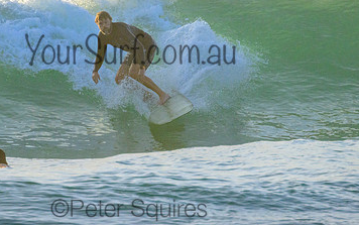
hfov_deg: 1.6
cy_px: 41
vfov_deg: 1.0
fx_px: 12991
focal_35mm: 1327
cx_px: 129
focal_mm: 800
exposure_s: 1/2000
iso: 1800
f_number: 11
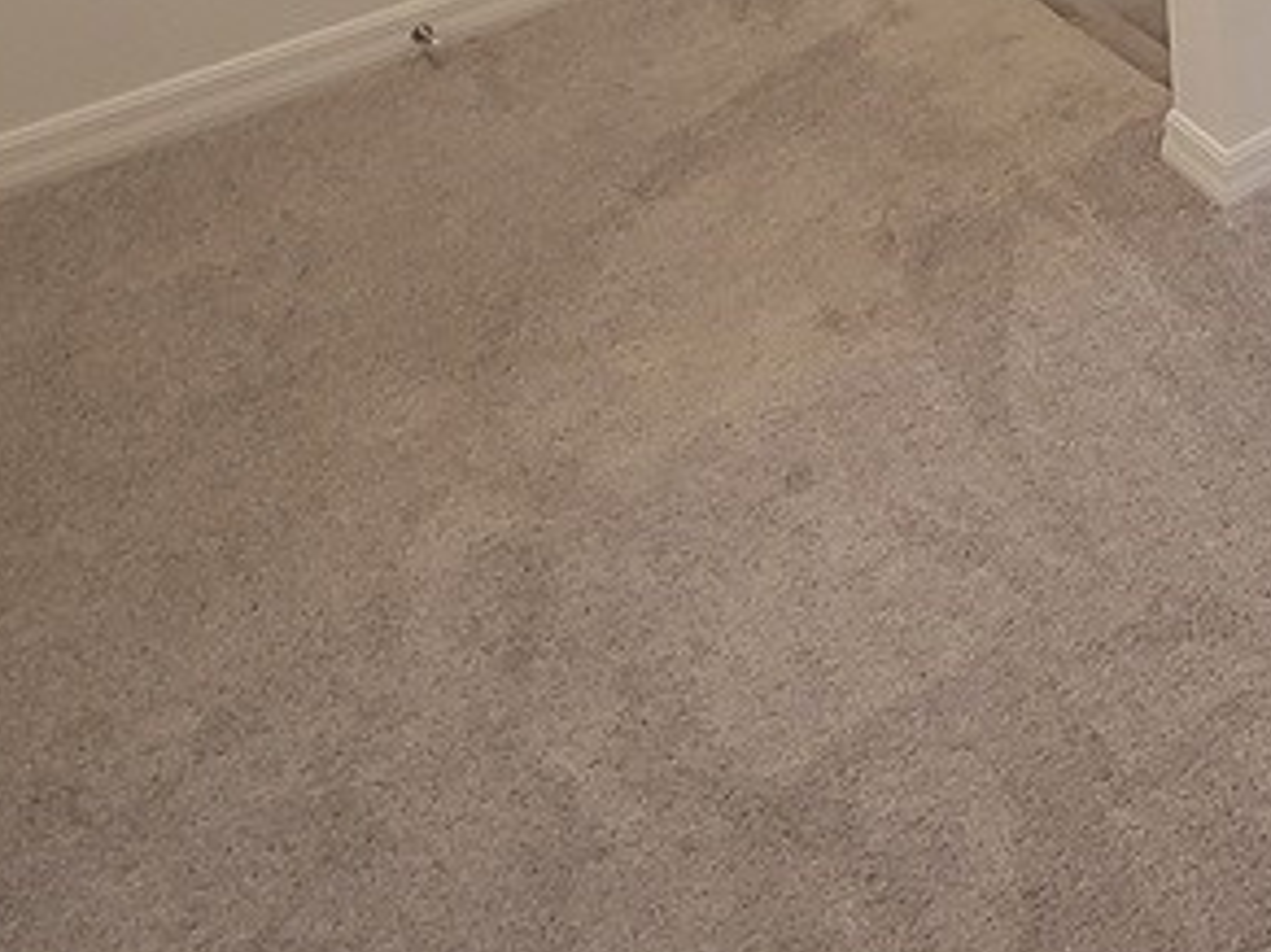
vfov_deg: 23.9
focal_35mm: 45
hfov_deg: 33.2
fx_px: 1652
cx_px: 1577
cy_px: -546
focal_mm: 2.2
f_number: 2.2
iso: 160
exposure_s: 1/60
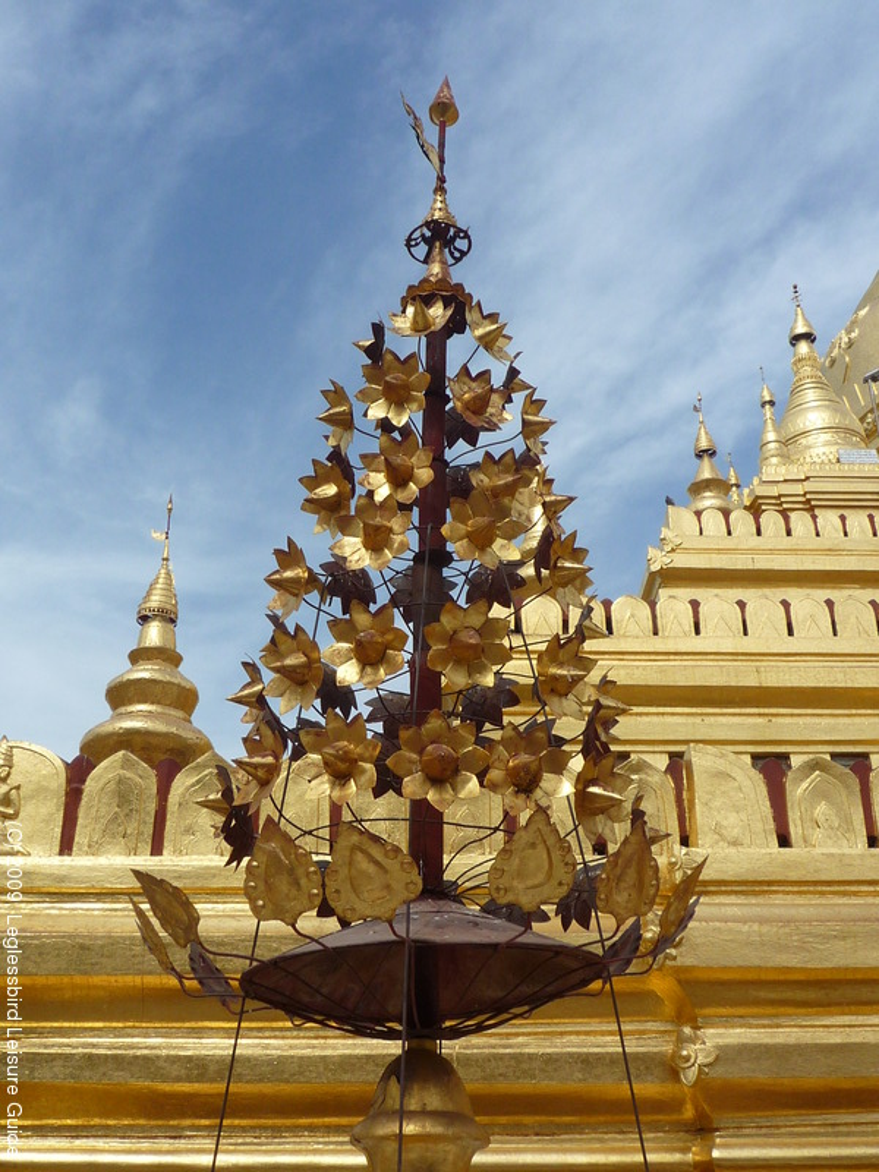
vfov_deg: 50.1
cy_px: 586
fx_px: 1253
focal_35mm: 37
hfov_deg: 38.7
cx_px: 440
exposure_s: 1/640
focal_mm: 4.5
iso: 100
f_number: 5
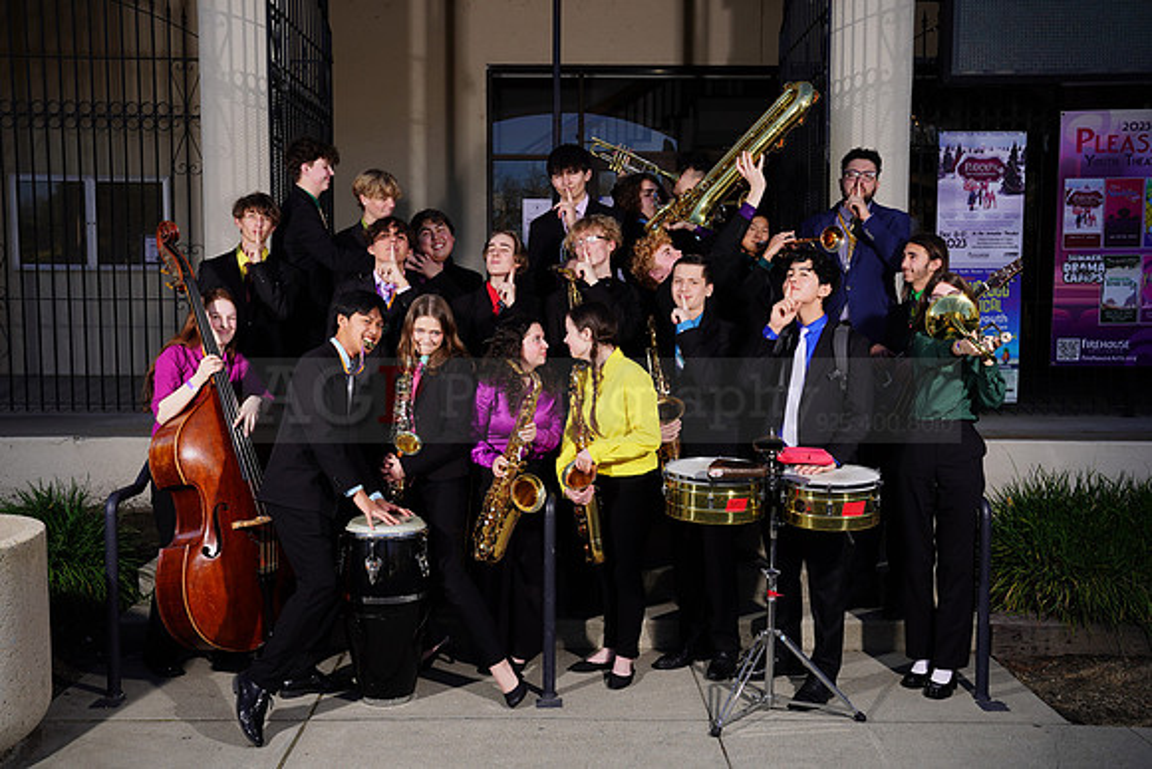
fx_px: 1120
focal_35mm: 35
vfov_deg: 37.9
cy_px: 384
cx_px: 576
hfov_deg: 54.4
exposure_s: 1/250
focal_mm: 35
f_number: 8
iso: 100
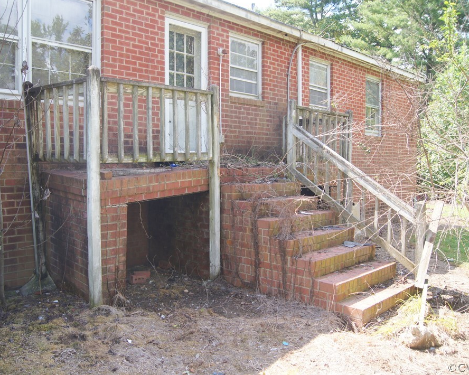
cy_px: 185
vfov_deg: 47.1
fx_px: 430
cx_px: 218
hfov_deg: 57.1
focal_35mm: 31
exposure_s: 1/160
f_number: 4
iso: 100
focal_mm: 18
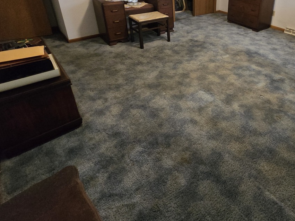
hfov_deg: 71.1
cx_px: 222
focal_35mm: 22
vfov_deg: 57.3
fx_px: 187
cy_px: 50
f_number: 2.2
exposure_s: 1/60
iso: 1000
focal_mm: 2.2
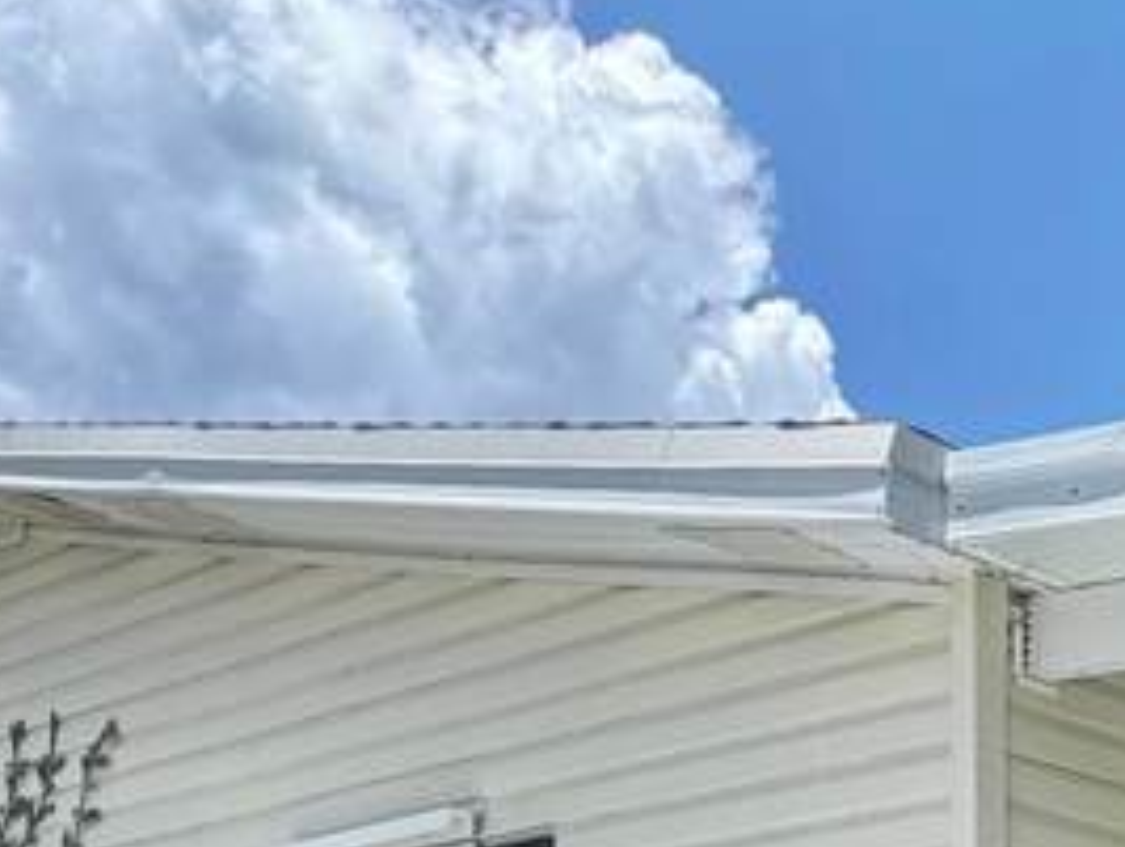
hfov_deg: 24.1
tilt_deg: +1.9
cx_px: 1584
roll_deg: +0.5
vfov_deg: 19.3
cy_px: 1260
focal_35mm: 67
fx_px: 2180
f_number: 2.2
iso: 20
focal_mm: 2.22
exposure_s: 1/1189
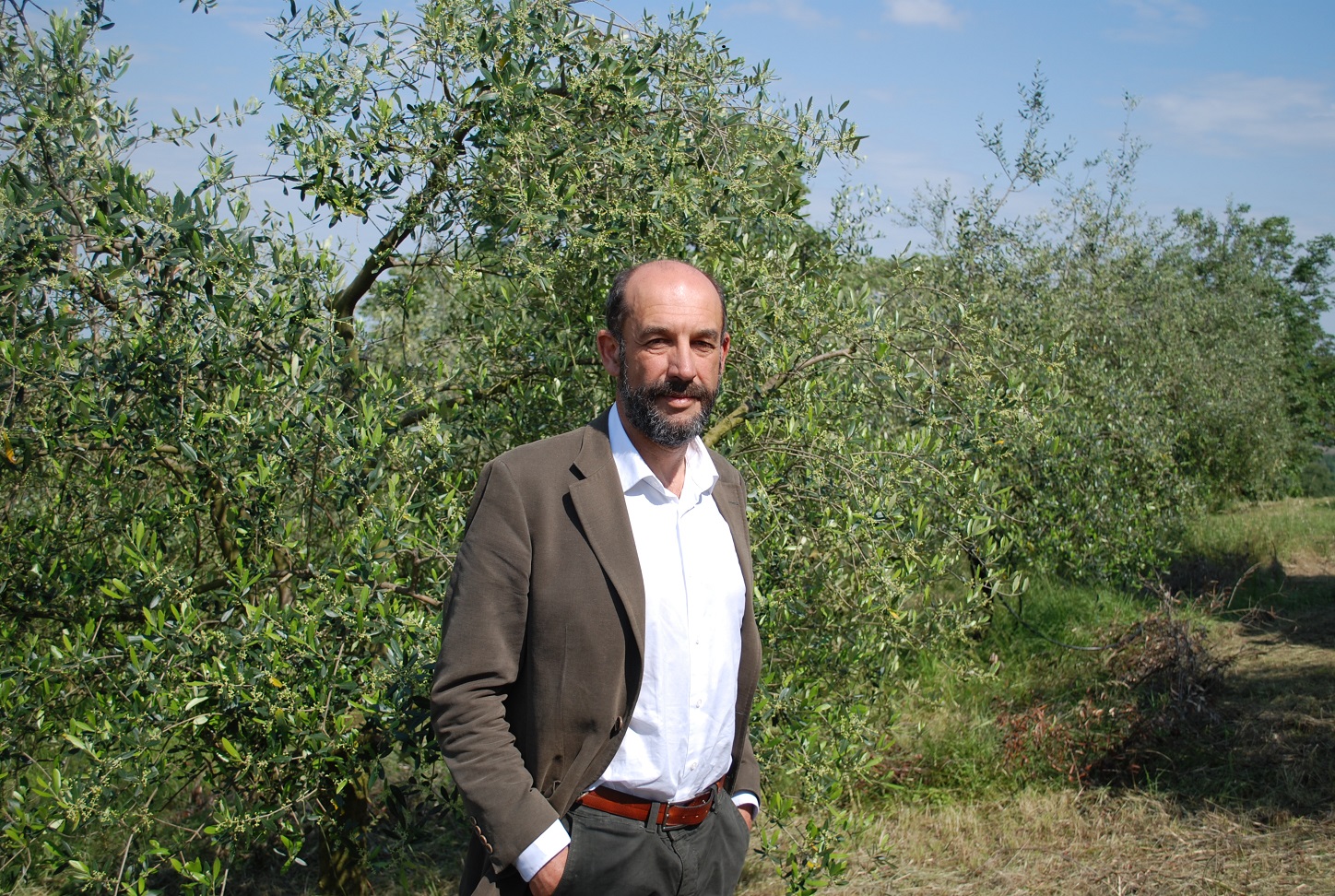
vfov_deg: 34.4
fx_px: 1449
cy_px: 448
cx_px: 668
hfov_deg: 49.5
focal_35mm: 39
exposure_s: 1/800
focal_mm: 26
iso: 100
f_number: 4.2
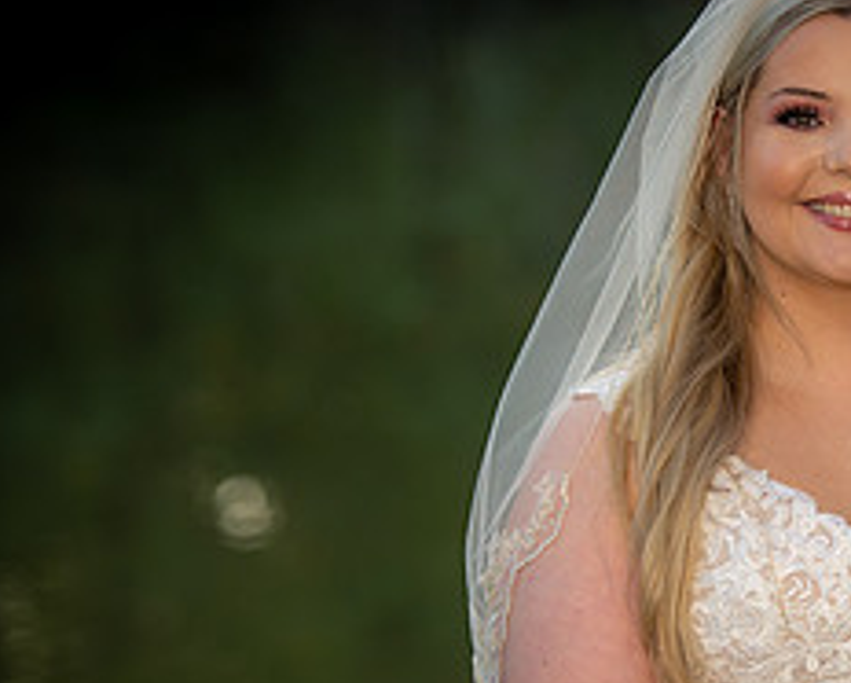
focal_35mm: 272
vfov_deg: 5.7
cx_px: 928
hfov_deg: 7.1
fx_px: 6856
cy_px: 591
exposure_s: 1/200
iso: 80
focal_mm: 116
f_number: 2.8
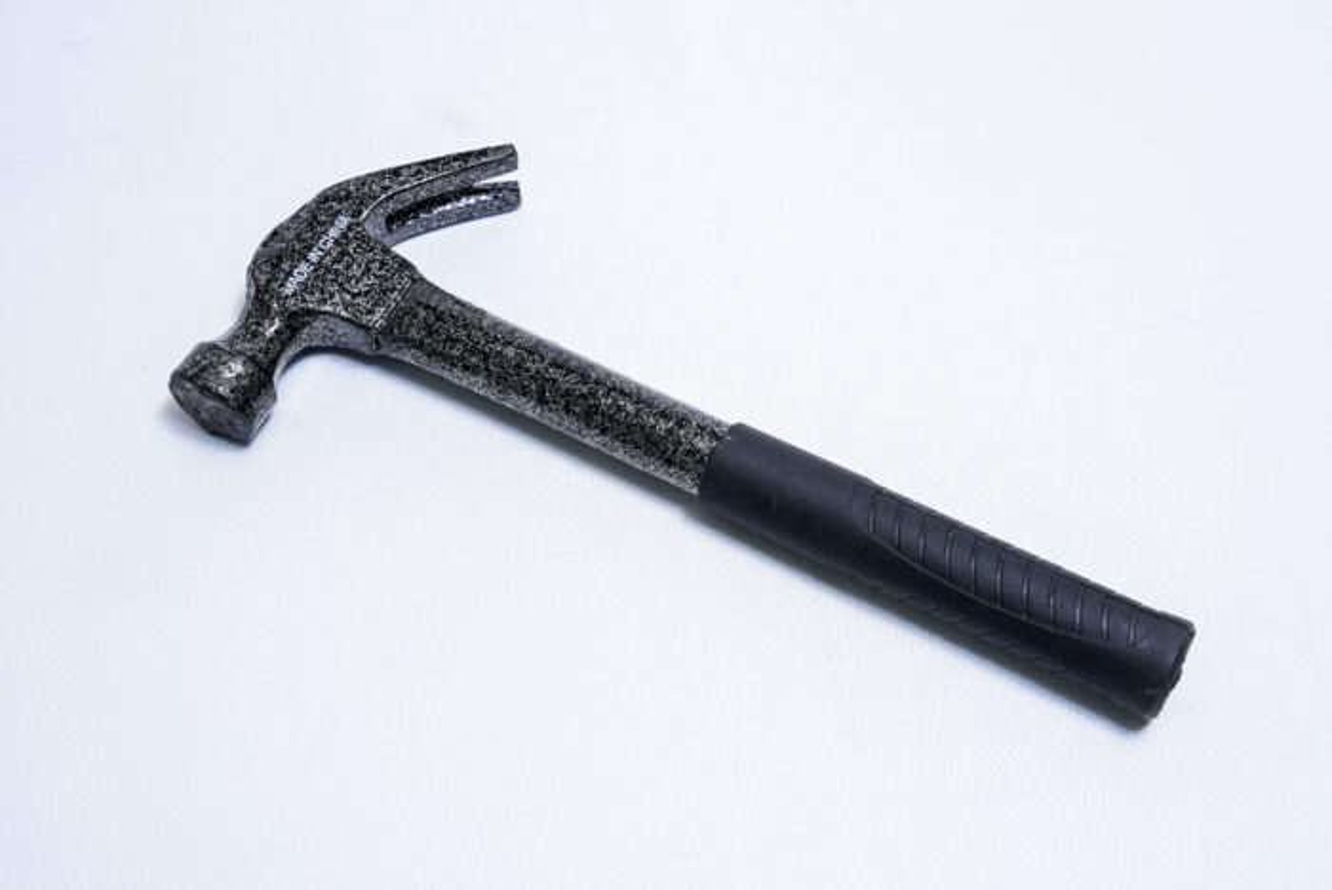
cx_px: 666
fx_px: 2222
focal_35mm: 60
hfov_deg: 33.4
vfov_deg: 22.7
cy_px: 445
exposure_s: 1/160
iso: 3200
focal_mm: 60
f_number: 10
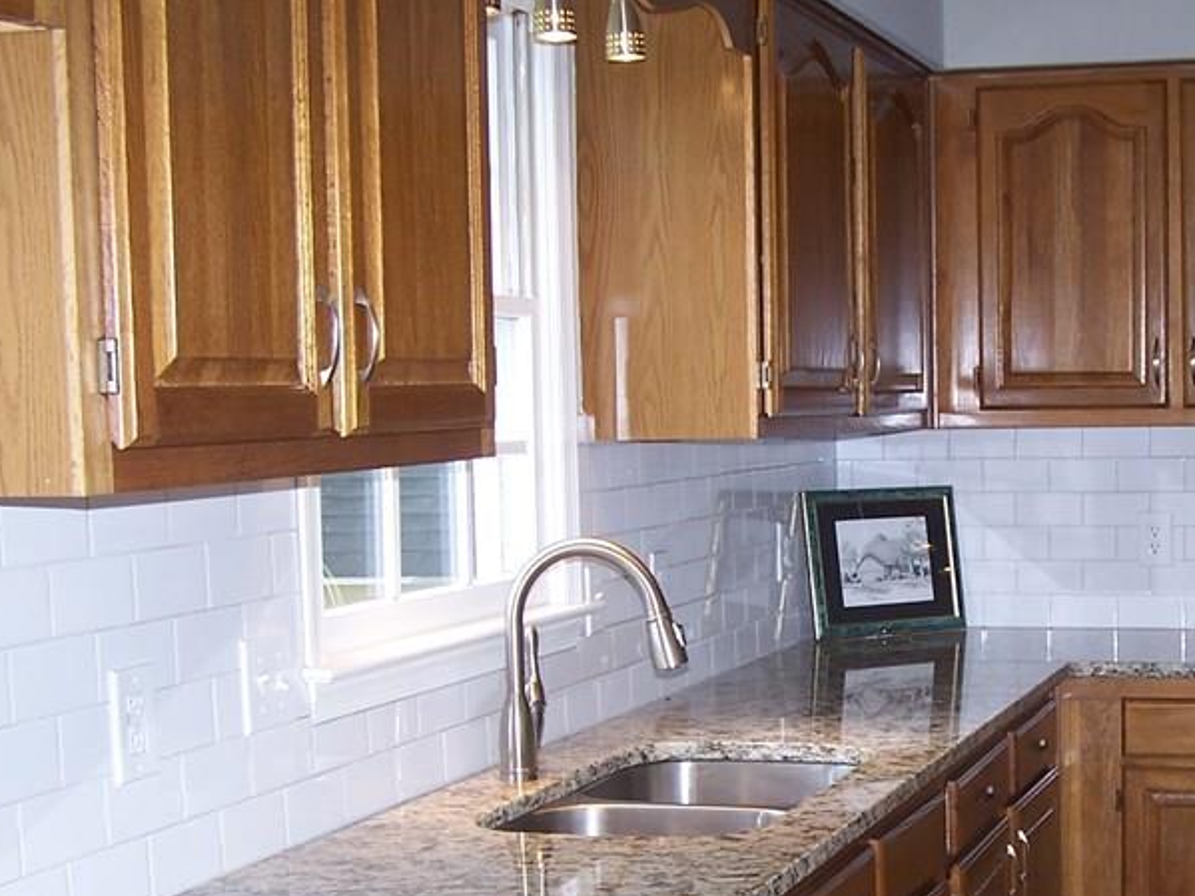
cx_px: 896
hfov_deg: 29.4
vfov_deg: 22.4
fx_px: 2243
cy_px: 637
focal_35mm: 65
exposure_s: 1/60
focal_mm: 6.3
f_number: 2.8
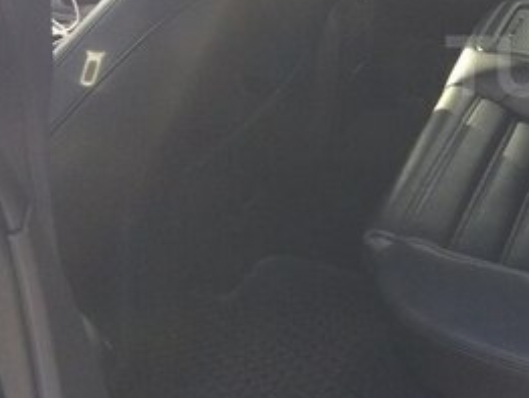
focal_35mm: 73
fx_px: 1117
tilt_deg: -28.9
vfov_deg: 19.9
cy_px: 66
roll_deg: -0.2
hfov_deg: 24.0
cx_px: 652
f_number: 2.2
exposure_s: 1/225
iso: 32
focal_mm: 4.15
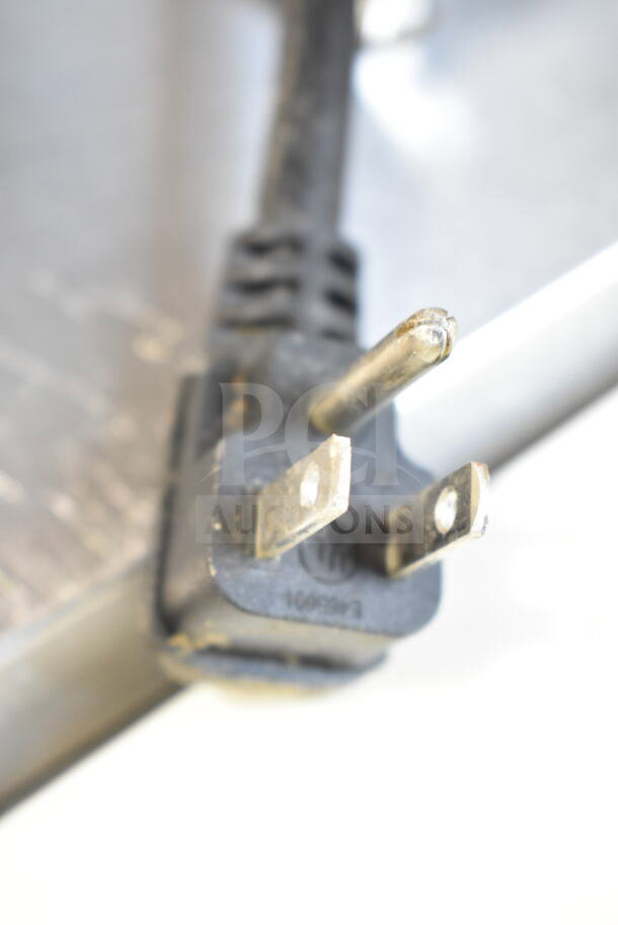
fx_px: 1737
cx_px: 309
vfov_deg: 29.9
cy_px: 462
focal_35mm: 68
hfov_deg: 20.2
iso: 1600
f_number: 5
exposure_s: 1/100
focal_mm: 45
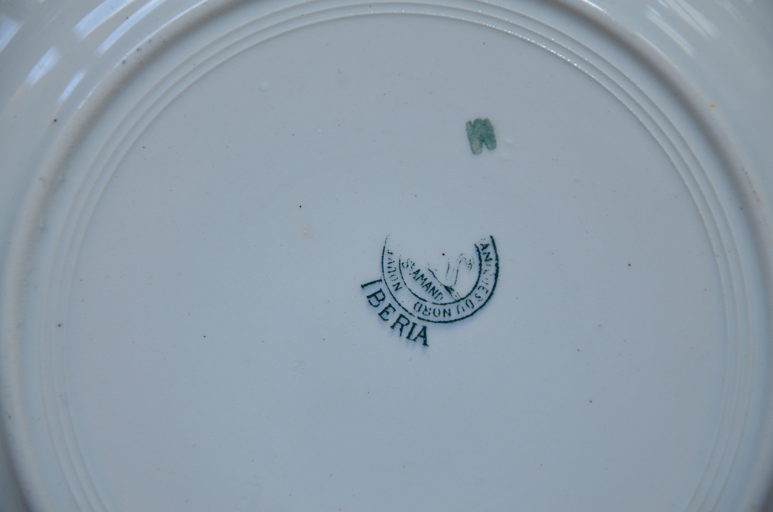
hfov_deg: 13.1
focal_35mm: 158
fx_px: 3375
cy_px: 256
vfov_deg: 8.7
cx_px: 386
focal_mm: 105
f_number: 5.6
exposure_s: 1/125
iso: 400
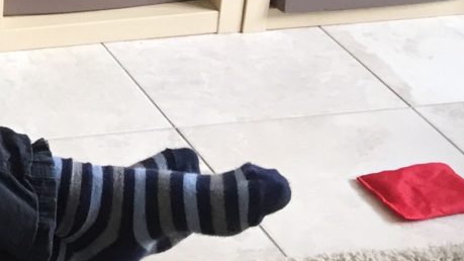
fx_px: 1525
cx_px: -416
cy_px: -188
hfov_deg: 14.7
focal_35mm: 124
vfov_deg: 9.4
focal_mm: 4.15
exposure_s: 1/33
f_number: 2.2
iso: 50
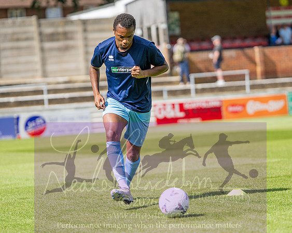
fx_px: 1236
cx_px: 146
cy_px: 116
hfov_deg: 13.5
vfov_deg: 10.8
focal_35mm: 143
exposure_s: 1/6400
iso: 140
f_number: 1.6
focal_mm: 85
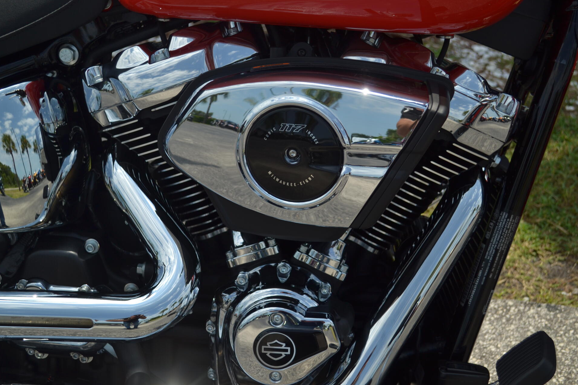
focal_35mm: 50
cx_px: 292
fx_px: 803
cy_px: 194
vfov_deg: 27.0
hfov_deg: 39.6
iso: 100
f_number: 4.8
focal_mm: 32
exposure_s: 1/800
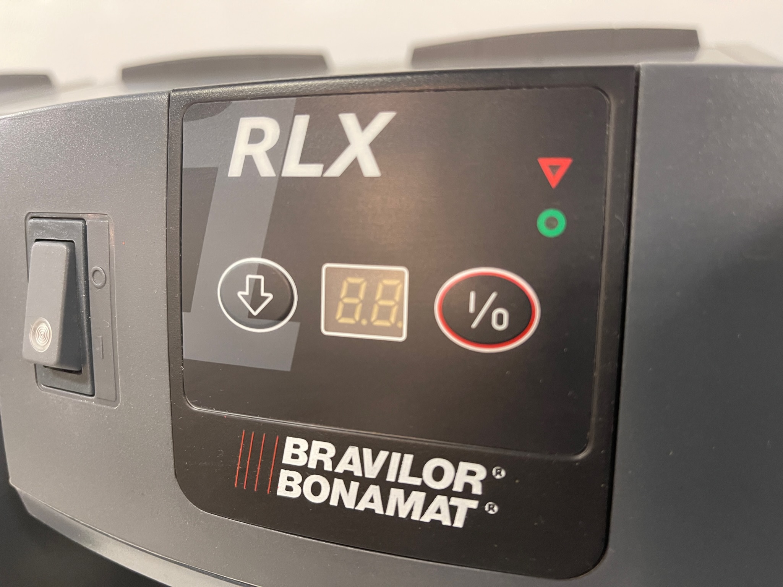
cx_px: 392
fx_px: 588
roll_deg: +4.8
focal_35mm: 26
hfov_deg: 67.3
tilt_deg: -25.8
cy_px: 294
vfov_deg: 53.0
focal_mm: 5.1
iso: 400
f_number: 1.6
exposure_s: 1/50
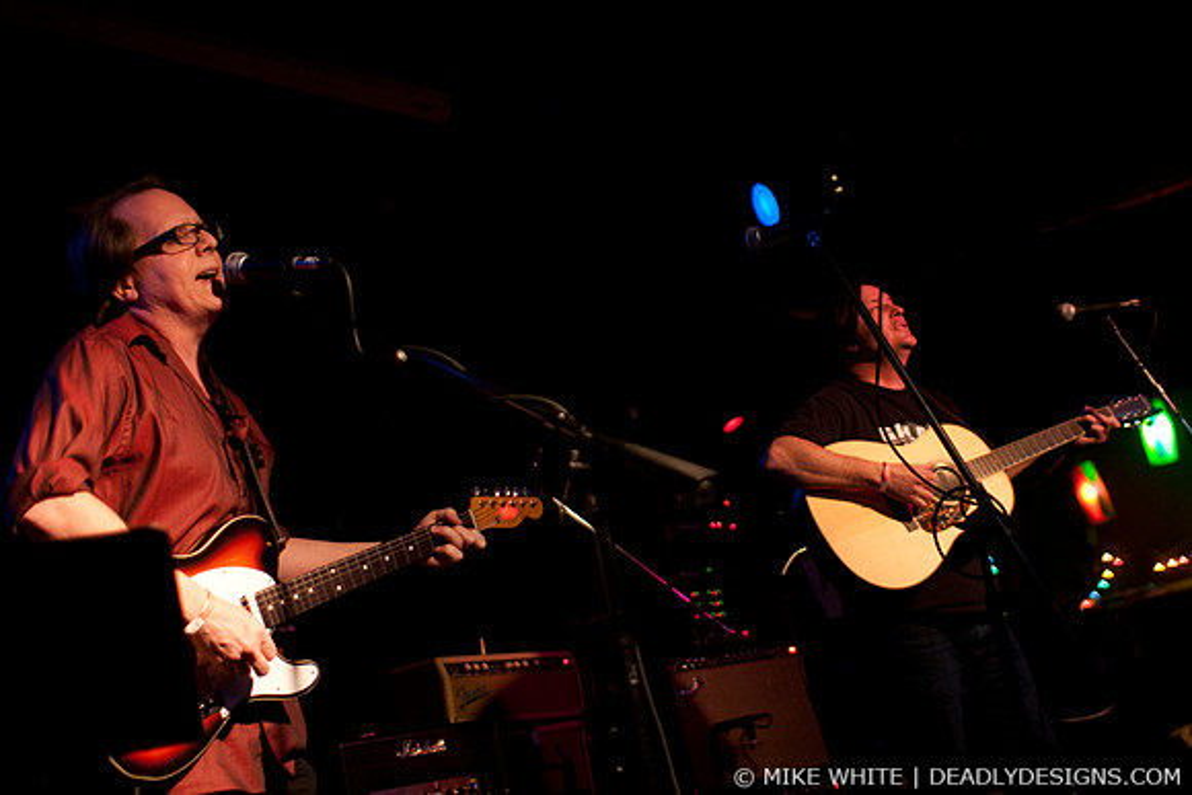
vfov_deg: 29.9
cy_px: 398
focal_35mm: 45
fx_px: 1490
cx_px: 596
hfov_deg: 43.6
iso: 1000
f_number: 1.6
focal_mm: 30
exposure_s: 1/80
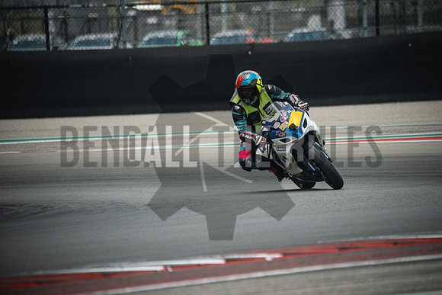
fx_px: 7368
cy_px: 148
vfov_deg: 2.3
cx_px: 221
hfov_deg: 3.4
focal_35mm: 600
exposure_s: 1/1600
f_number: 5.6
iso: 1250
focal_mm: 400
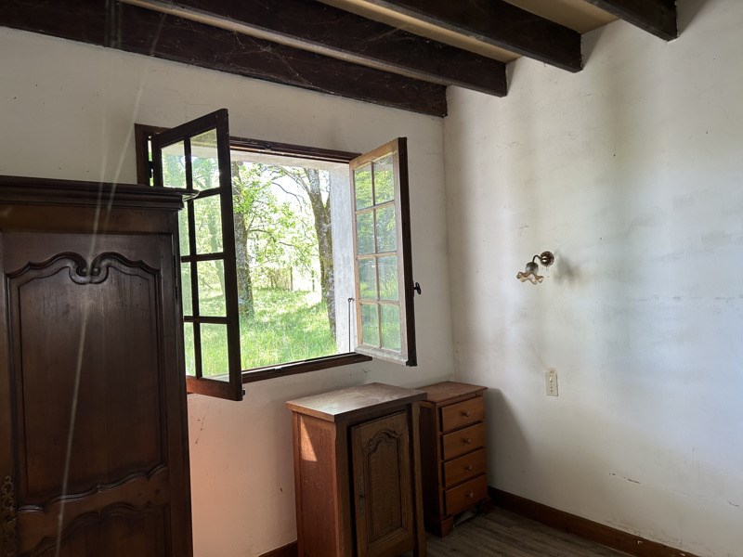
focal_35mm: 26
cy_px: 278
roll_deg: +2.3
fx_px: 558
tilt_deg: +0.1
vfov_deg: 53.1
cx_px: 372
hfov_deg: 67.3
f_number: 1.5
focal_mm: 5.7
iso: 64
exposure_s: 1/121
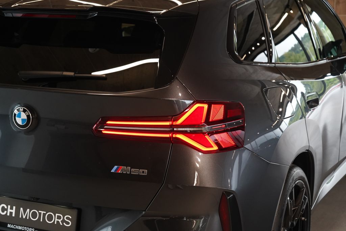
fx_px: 673
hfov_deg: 28.8
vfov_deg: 19.5
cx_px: 173
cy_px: 116
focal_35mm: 70
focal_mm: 70
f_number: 5.6
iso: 4000
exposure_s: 1/160
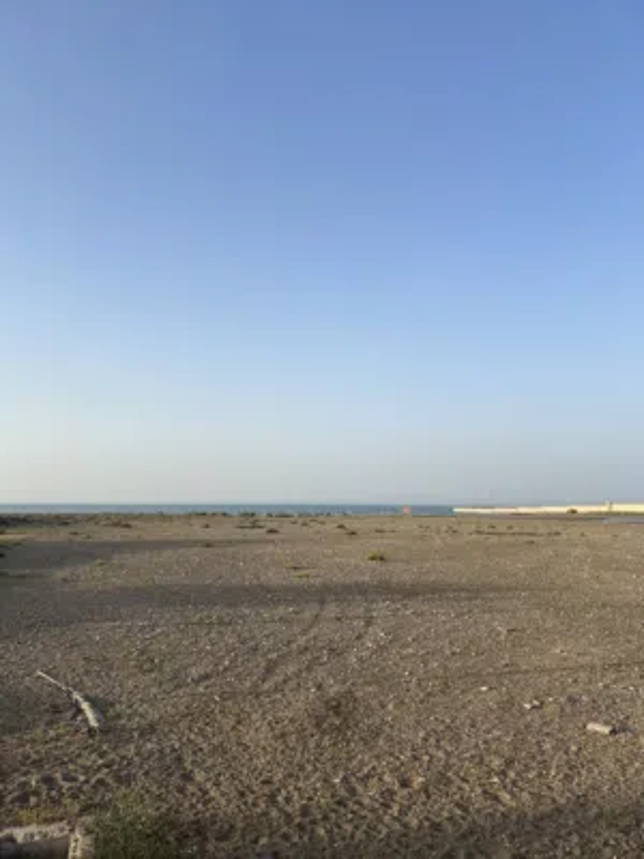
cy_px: 430
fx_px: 645
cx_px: 322
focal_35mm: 26
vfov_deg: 67.3
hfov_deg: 53.1
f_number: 1.5
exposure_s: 1/2571
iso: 50
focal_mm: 5.7
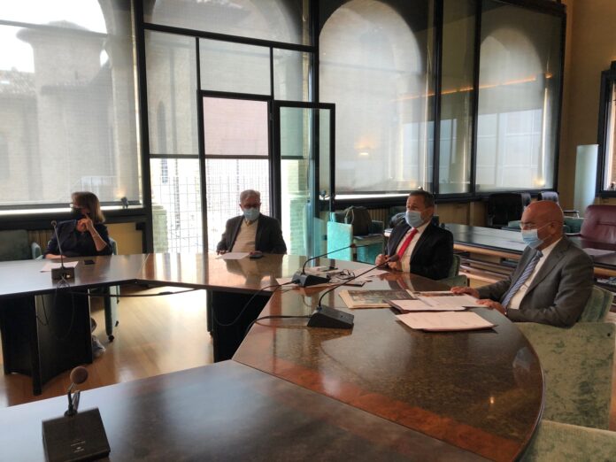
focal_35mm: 28
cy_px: 231
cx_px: 308
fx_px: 498
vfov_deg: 49.7
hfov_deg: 63.4
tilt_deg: -6.0
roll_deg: +0.6
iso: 25
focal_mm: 3.99
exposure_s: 1/50
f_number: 1.8
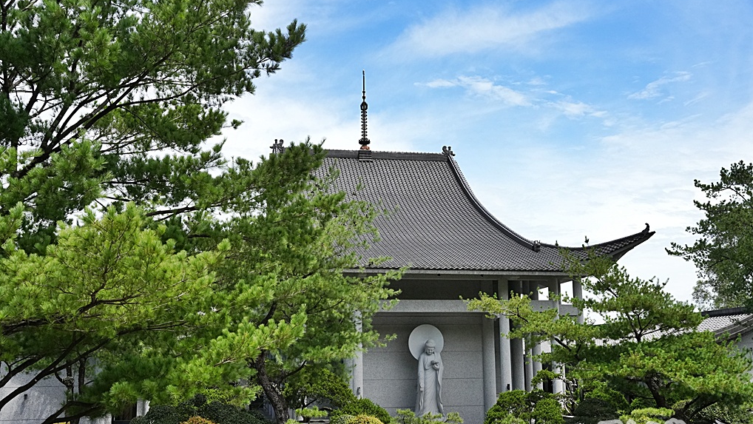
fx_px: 779
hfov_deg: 51.6
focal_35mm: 39
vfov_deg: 30.4
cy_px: 242
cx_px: 378
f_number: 5.6
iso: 2500
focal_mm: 37
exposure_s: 1/8000
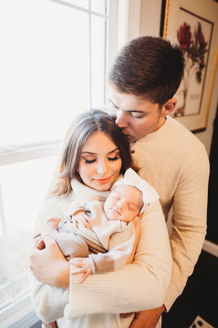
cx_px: 109
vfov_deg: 73.7
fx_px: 218
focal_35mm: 24
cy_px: 164
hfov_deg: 53.1
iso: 320
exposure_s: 1/200
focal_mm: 24
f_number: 2
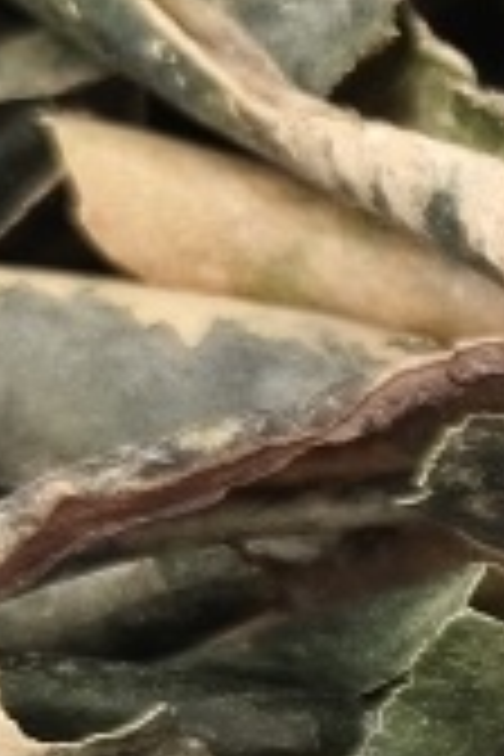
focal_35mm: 152
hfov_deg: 7.9
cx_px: 1440
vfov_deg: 13.3
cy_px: 794
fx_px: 3192
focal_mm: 5.6
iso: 811
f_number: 1.88
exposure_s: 1/100
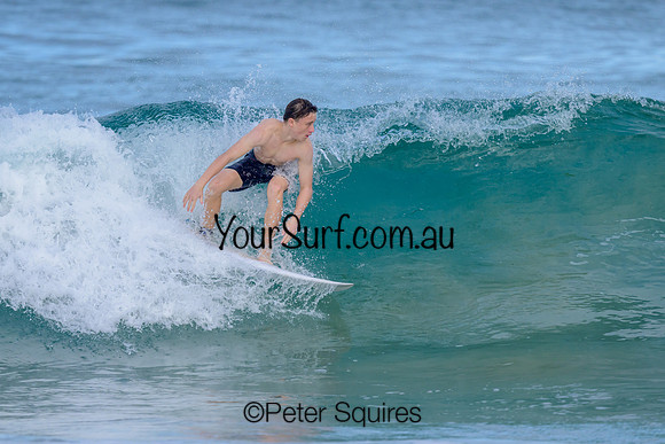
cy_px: 203
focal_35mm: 907
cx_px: 288
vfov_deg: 1.5
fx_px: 16761
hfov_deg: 2.3
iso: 640
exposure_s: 1/2000
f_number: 6.3
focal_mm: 800
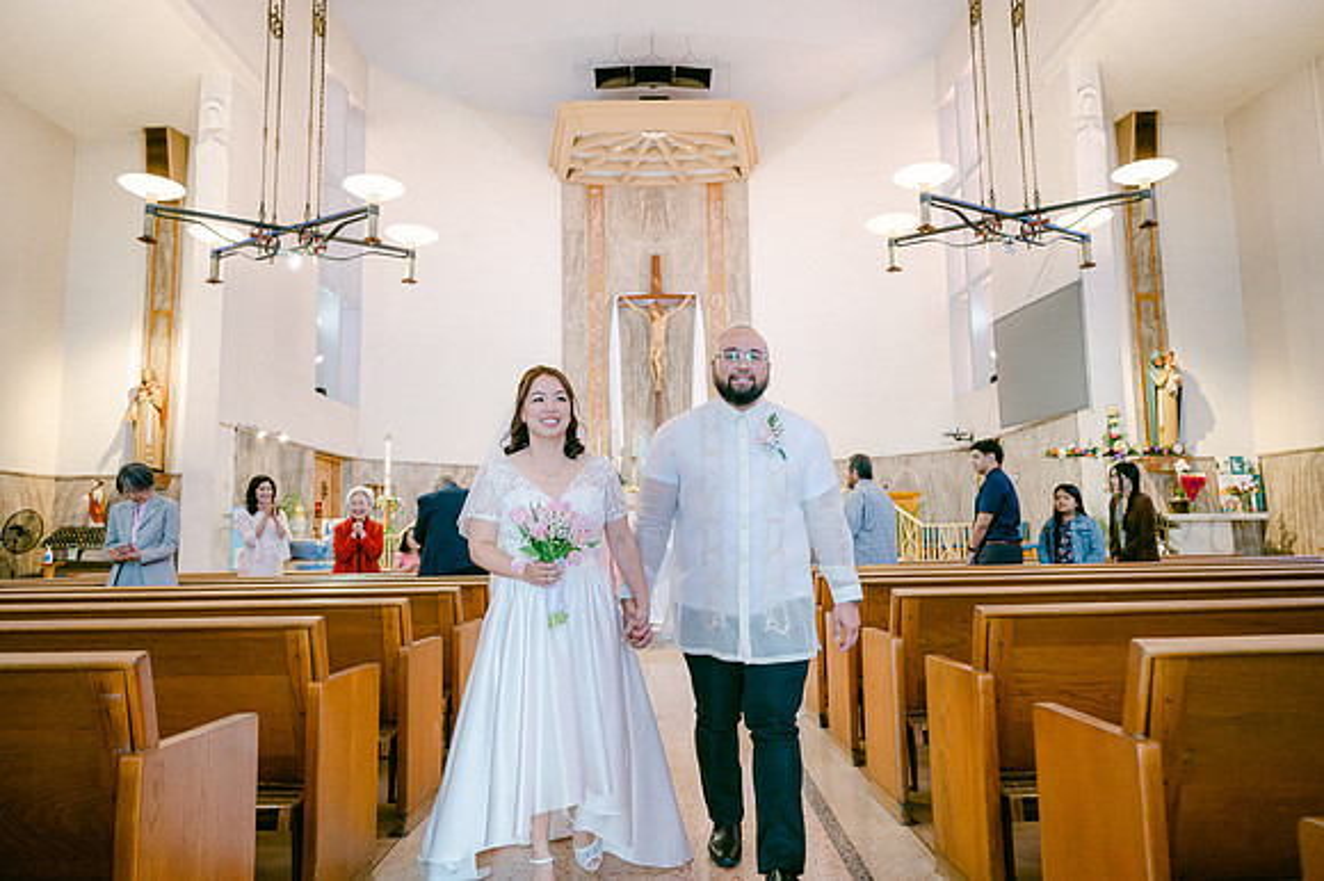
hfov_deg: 73.8
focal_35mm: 24
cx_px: 662
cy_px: 440
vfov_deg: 53.1
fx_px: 882
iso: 2000
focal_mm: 24
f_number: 3.5
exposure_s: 1/125
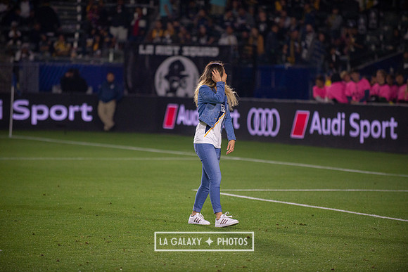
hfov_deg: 10.3
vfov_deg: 6.9
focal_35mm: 200
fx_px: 2267
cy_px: 136
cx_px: 204
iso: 1600
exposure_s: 1/2500
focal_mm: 200
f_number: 2.8
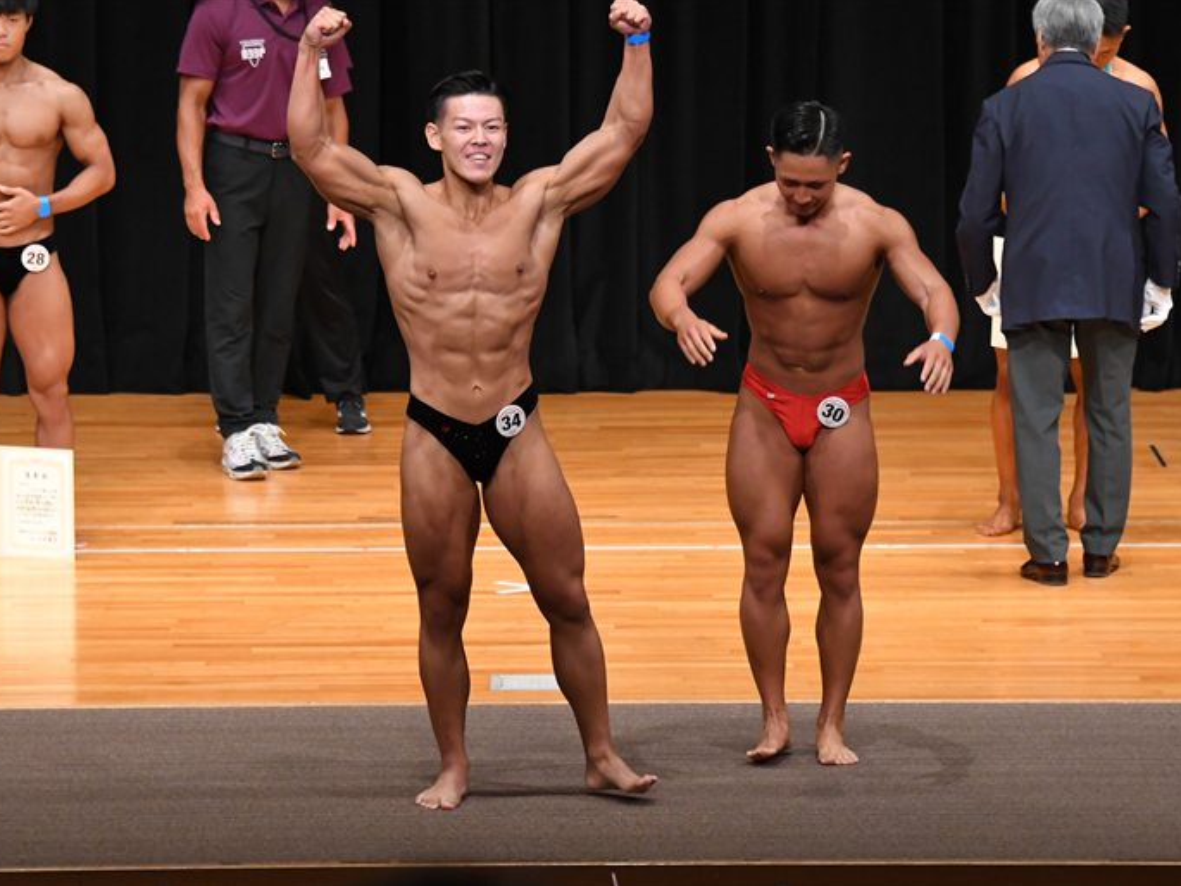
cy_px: 443
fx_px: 8053
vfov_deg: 6.3
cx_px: 532
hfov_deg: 8.4
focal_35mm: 236
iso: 4000
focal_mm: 145
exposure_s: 1/400
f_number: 5.6
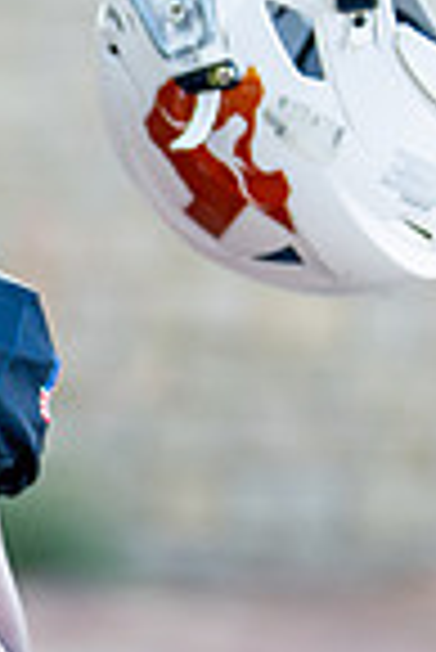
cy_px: 482
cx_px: -385
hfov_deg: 5.4
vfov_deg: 8.3
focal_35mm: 249
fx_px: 4512
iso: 200
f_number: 1.2
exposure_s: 1/1000
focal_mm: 50
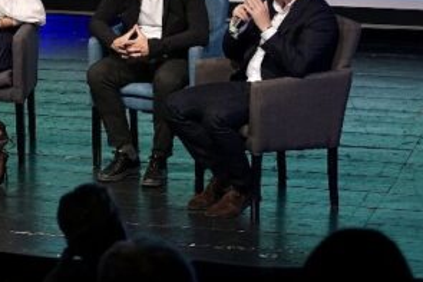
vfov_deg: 6.7
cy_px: -92
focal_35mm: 204
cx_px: -49
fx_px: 2398
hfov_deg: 10.0
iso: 1600
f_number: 4
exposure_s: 1/80
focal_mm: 70
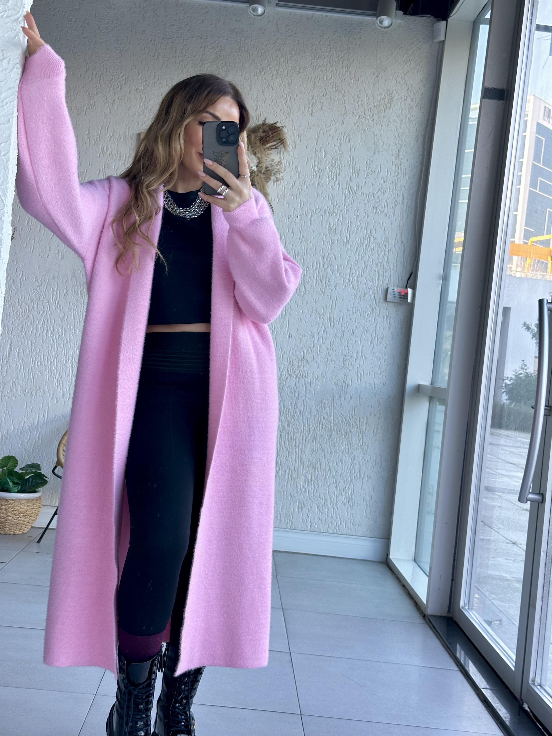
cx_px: 276
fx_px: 1021
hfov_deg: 30.3
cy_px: 368
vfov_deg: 39.7
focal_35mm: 48
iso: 50
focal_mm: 6.86
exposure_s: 1/100
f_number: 1.78
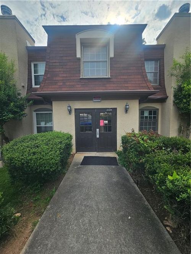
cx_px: 96
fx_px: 96
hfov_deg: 89.9
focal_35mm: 13
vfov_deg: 106.2
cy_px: 127
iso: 50
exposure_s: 1/1391
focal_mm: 2.2
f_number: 2.2
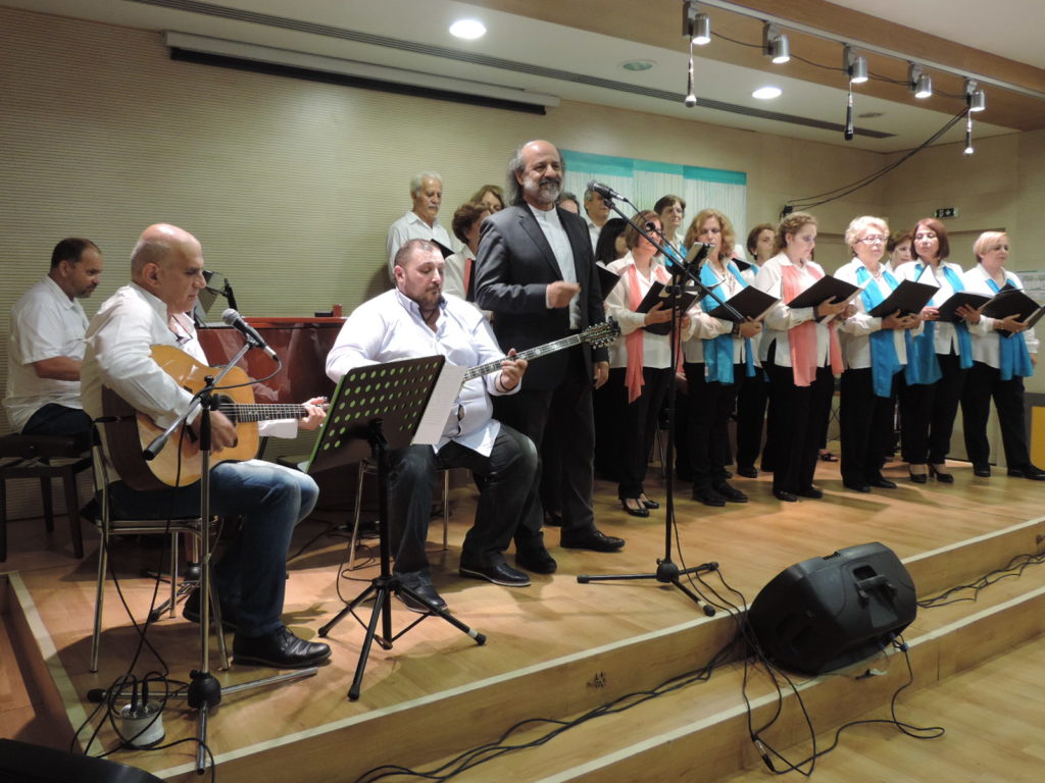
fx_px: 906
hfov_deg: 60.0
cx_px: 522
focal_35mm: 30
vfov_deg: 46.8
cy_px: 392
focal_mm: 5.3
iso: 400
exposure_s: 1/25
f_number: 3.1
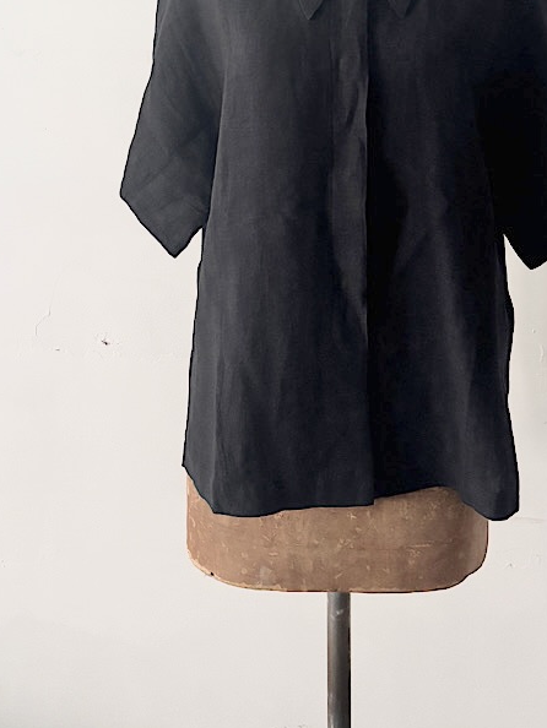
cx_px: 377
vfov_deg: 32.7
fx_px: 1179
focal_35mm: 56
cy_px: 78
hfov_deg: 25.9
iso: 400
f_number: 1.6
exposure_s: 1/60
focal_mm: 5.96
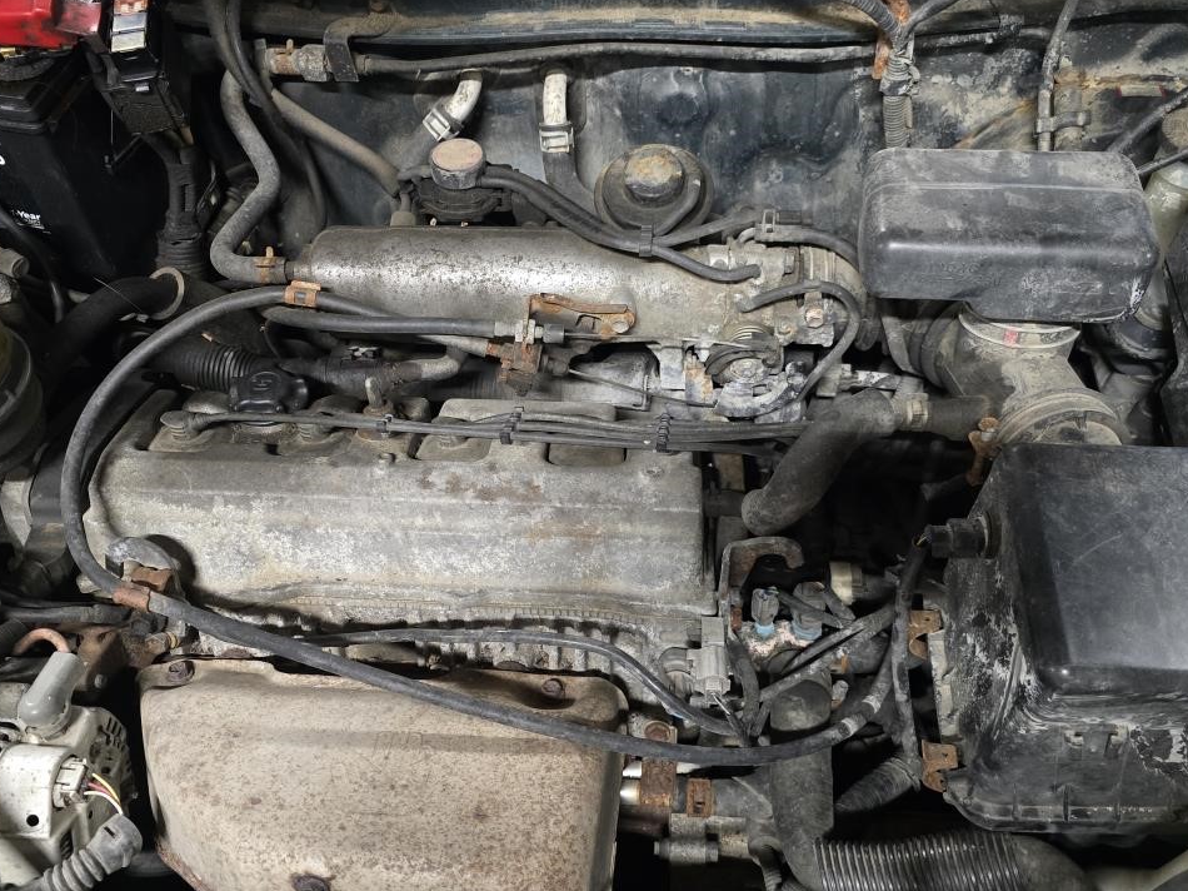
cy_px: 473
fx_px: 1064
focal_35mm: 31
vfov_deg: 45.4
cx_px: 541
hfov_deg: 58.3
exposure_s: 1/60
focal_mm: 6.3
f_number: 1.7
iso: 1000
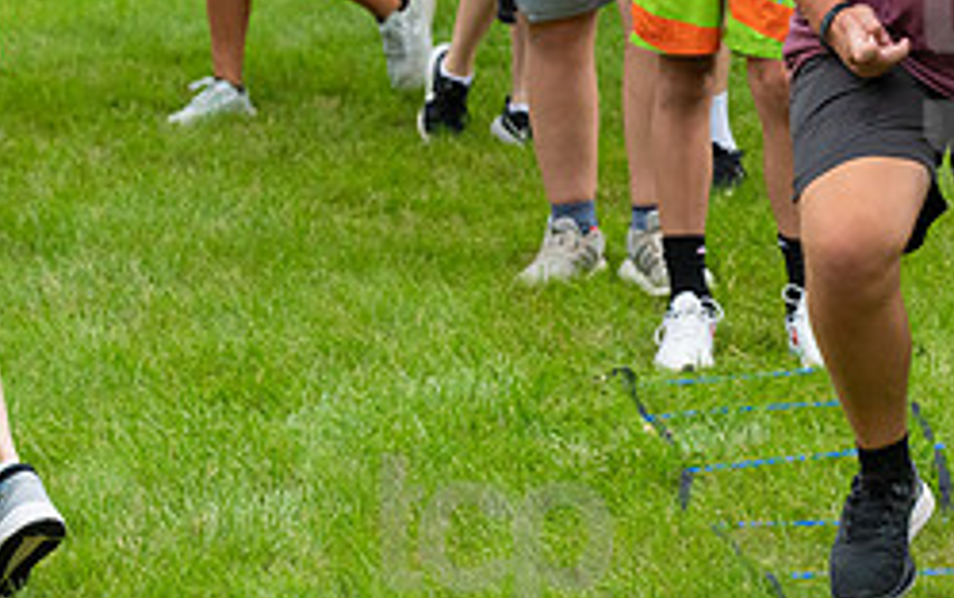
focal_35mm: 237
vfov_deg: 5.5
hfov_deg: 8.8
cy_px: 52
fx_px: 6166
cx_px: 1042
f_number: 5.6
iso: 1250
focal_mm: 100
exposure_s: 1/1000
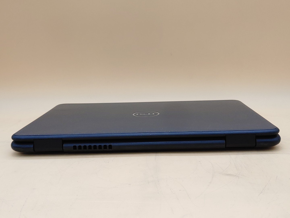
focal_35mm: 41
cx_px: 145
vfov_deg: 35.1
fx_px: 343
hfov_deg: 45.8
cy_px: 109
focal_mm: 4.36
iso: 50
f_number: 1.8
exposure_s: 1/97
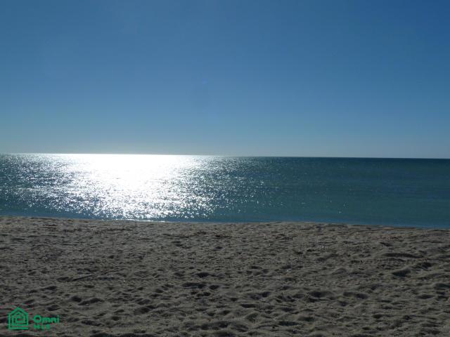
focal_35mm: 37
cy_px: 168
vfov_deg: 38.7
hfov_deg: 50.1
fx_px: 481
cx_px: 225
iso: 80
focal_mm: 6.1
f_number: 6.3
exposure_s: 1/1300
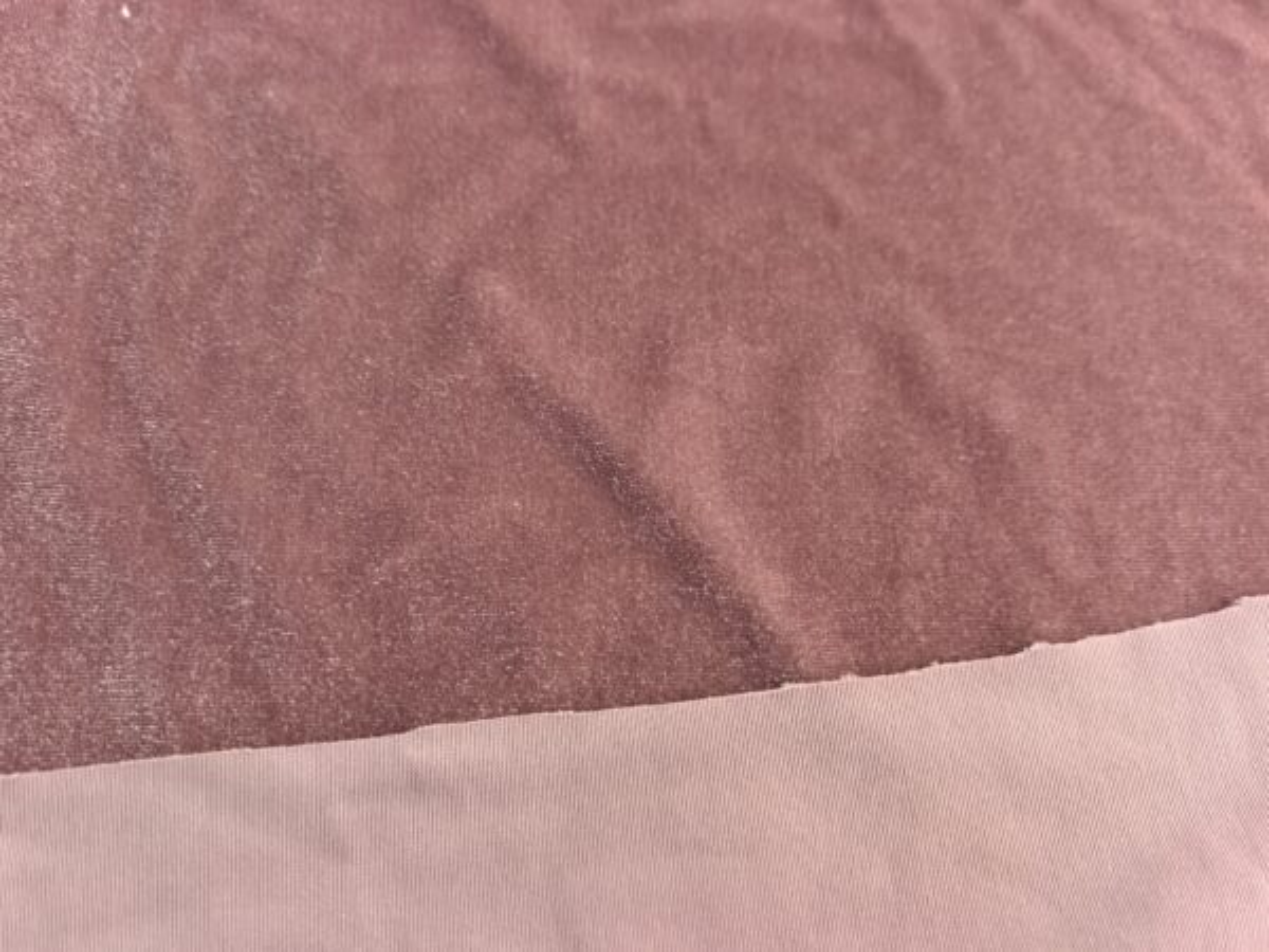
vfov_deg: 51.4
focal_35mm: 27
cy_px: 476
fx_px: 990
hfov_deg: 65.3
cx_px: 634
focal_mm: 6.98
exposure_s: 1/222
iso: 5000
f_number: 2
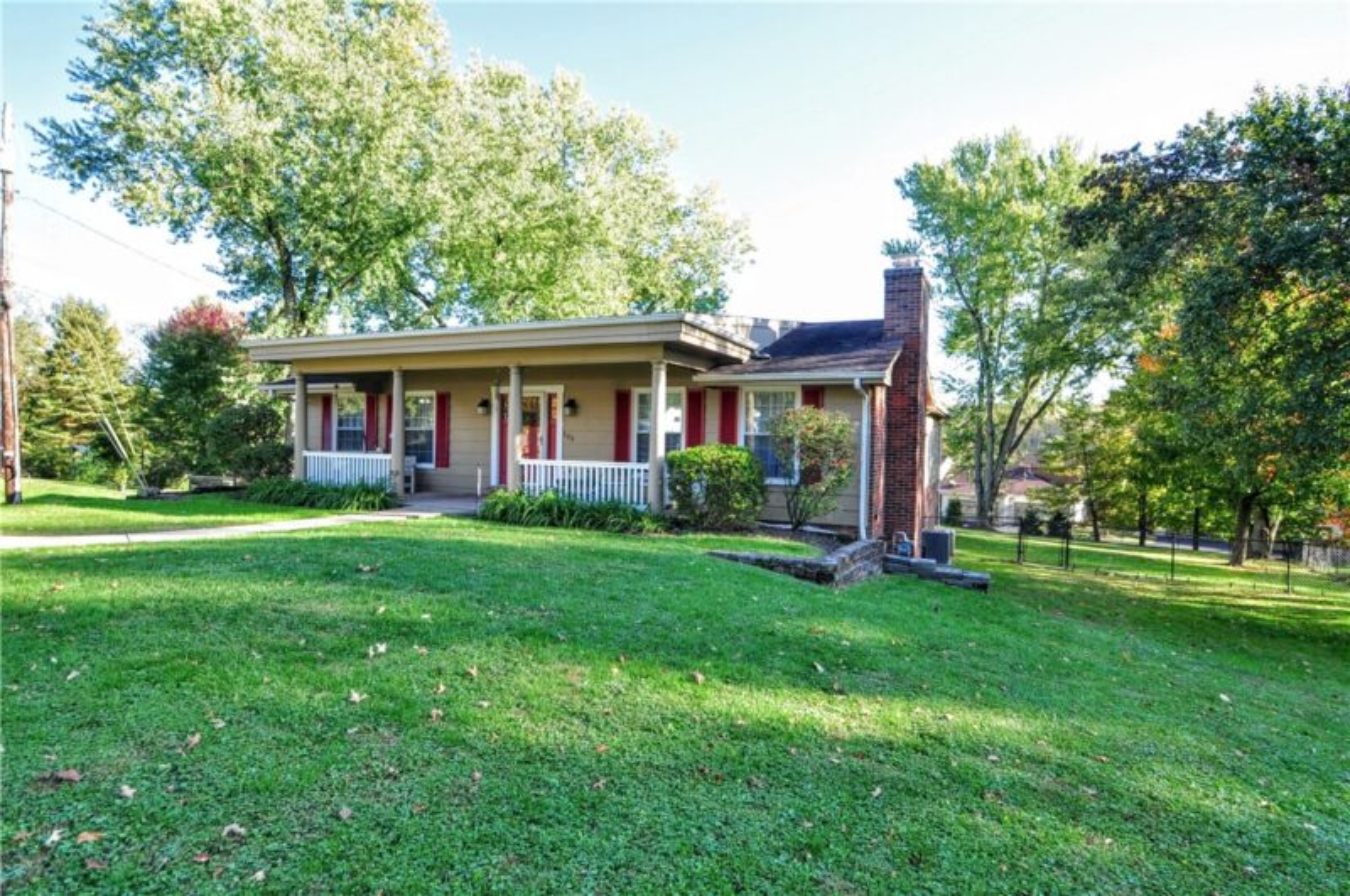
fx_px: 674
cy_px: 448
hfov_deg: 90.1
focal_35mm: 18
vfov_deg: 67.2
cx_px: 675
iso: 200
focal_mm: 12
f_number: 7.1
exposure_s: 1/100
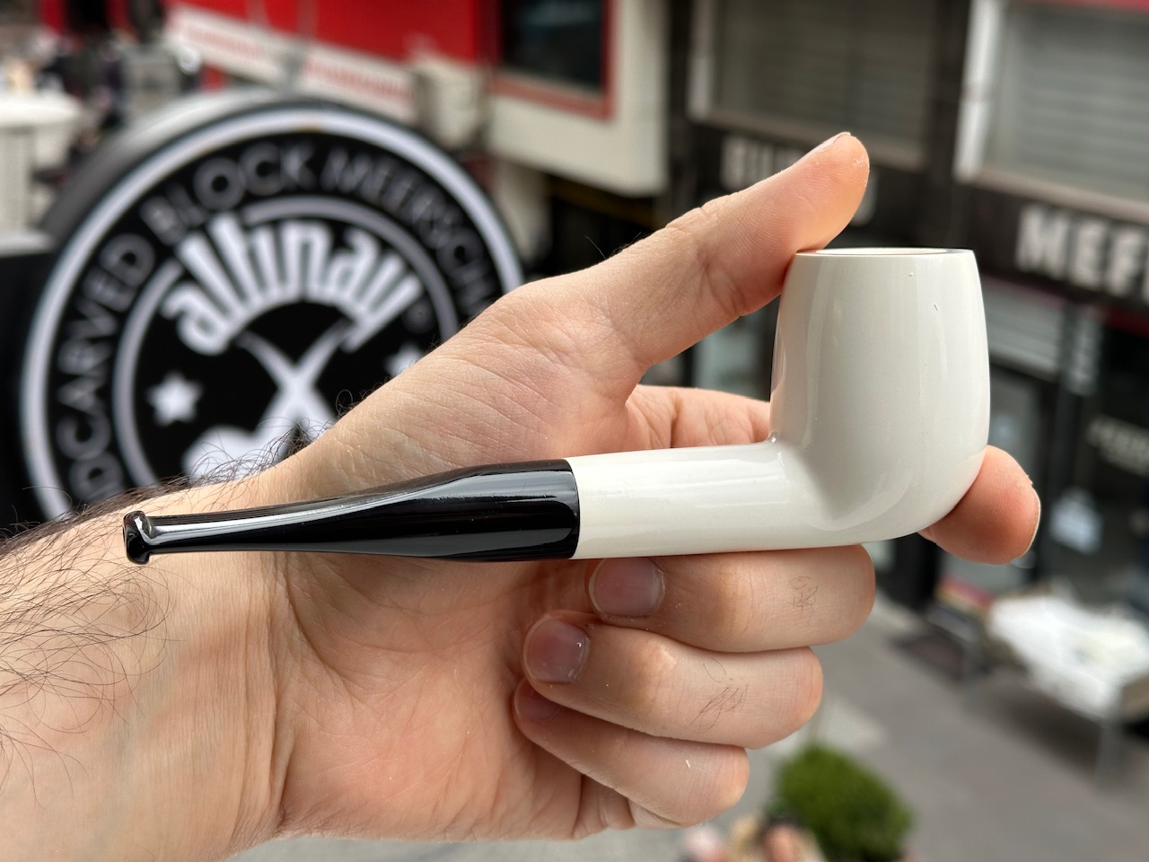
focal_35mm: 48
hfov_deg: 39.7
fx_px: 1593
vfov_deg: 30.3
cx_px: 574
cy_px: 431
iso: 64
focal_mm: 6.86
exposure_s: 1/756
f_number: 1.78
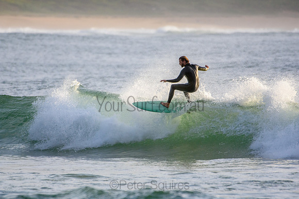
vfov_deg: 1.8
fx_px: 6230
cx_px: 150
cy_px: 100
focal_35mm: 750
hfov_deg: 2.7
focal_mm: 500
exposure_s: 1/2000
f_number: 5.6
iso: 560
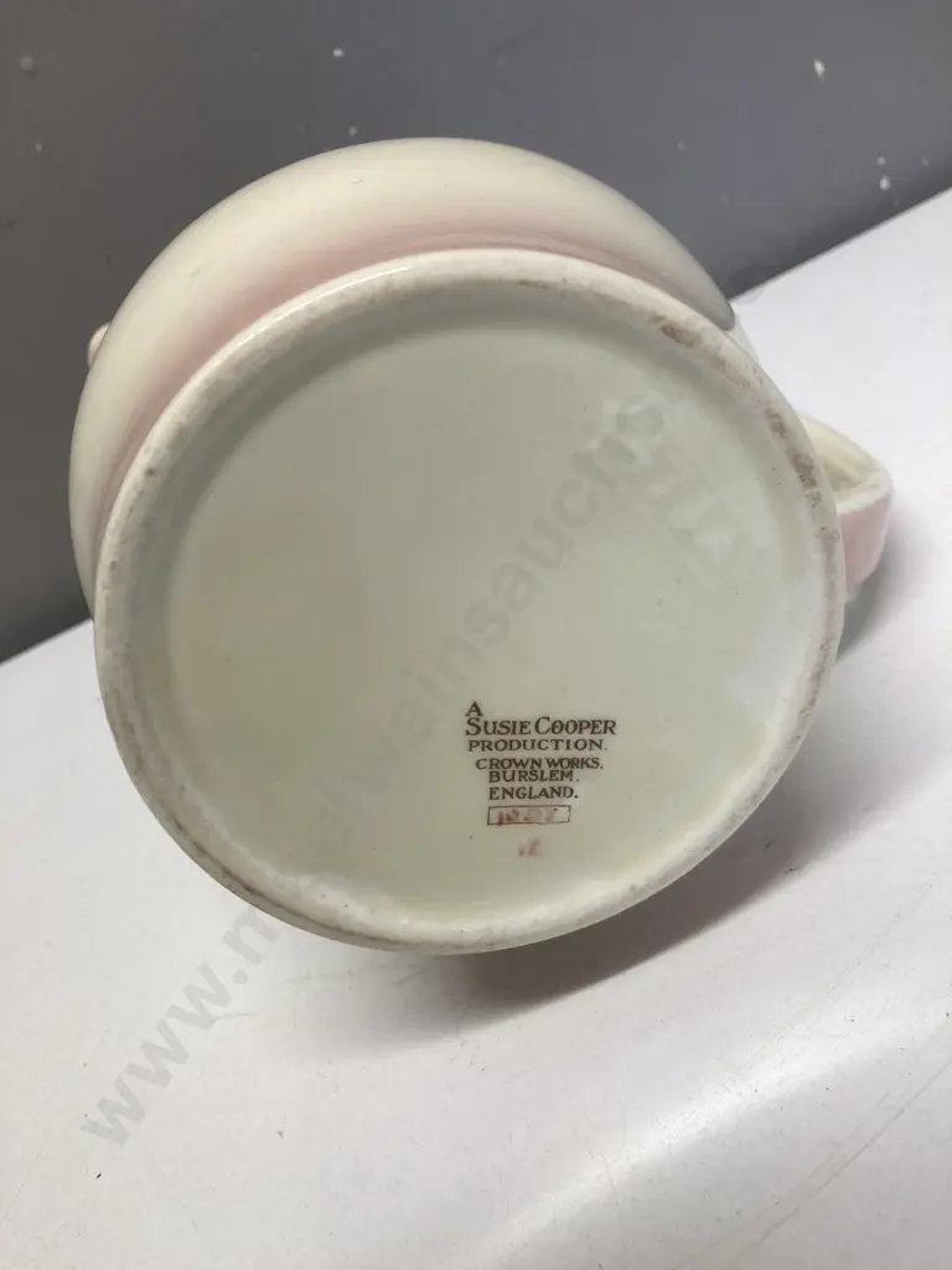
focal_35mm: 28
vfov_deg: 63.4
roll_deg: +27.0
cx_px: 476
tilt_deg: -27.4
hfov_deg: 49.7
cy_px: 635
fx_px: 1027
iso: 80
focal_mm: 3.99
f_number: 1.8
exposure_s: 1/100
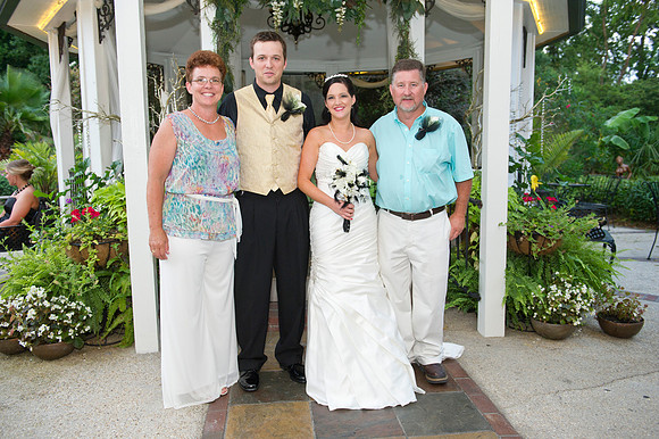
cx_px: 330
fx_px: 585
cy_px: 220
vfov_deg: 41.1
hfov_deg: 58.7
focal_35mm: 32
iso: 800
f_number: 3.5
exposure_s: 1/100
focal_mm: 32
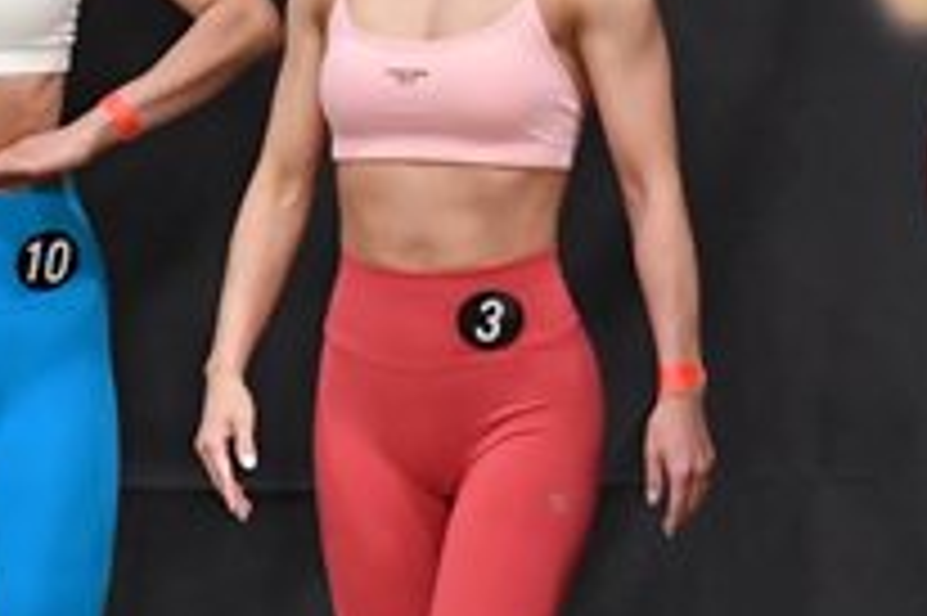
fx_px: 18113
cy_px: 252
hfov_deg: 2.9
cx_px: -47
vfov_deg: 1.9
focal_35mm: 704
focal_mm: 125
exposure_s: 1/400
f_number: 5.6
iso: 4000
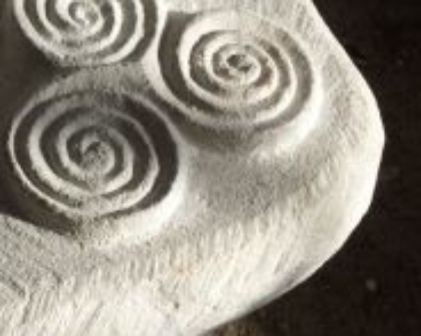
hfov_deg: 22.5
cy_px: 61
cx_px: -105
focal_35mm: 77
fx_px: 959
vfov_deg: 19.7
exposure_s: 1/1140
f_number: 2.2
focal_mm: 4.15
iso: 32
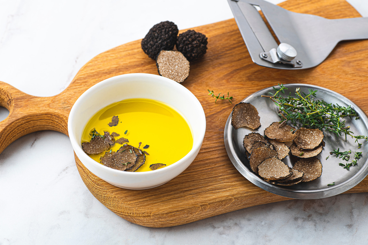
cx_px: 184
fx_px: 920
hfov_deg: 22.6
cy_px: 122
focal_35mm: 90
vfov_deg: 15.2
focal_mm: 90
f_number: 13
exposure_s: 1/160
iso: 100
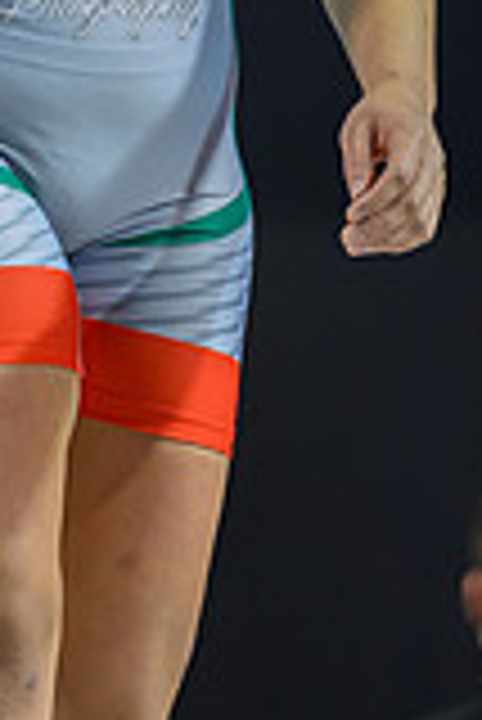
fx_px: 15550
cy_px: -387
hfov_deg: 1.8
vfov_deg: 2.6
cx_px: 0
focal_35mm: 776
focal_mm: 160
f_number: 2.8
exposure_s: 1/500
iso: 4000
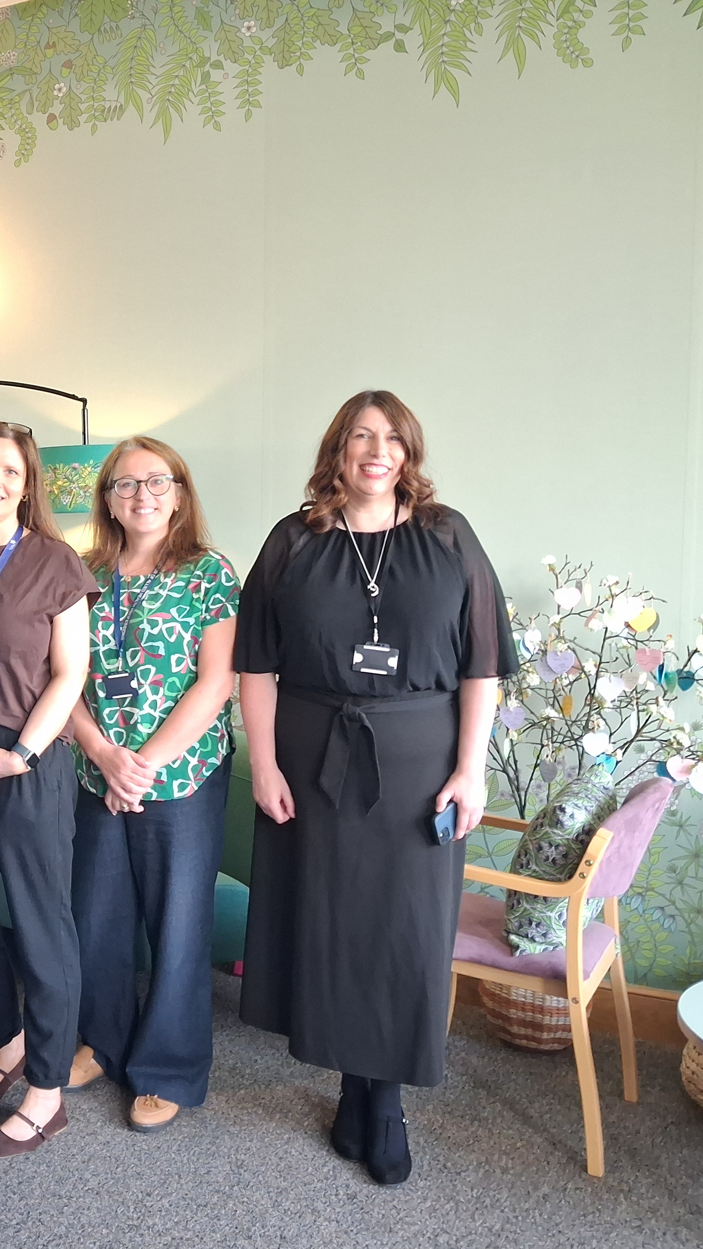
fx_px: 1325
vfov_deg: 50.5
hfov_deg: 26.7
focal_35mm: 40
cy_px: 625
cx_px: -116
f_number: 1.8
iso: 500
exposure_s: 1/50
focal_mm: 4
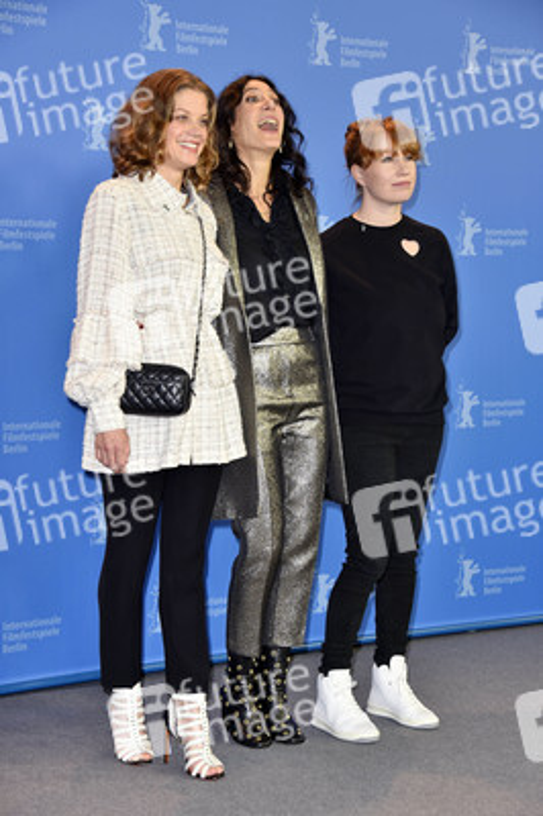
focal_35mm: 72
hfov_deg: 18.9
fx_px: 1632
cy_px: 408
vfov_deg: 28.1
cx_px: 272
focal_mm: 72
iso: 800
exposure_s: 1/125
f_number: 5.6
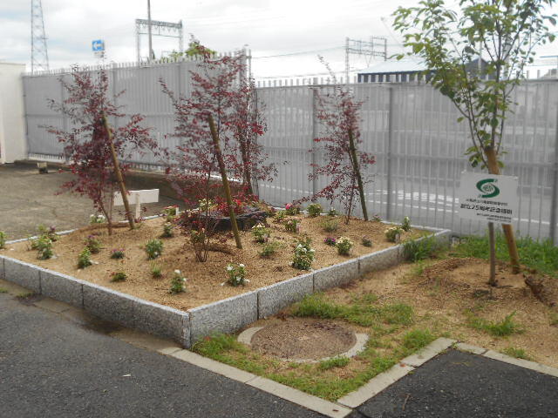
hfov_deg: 47.9
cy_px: 209
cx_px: 279
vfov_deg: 36.8
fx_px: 629
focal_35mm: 39
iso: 140
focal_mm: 6.7
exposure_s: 1/250
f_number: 3.9
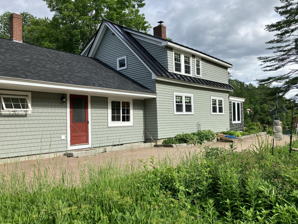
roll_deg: +1.6
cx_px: 149
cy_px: 112
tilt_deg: +3.1
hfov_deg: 63.4
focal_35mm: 28
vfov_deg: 49.7
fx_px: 241
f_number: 1.8
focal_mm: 3.99
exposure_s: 1/1263
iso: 32
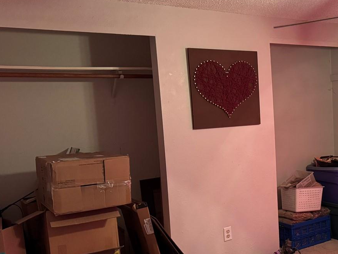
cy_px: 148
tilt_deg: -7.6
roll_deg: +4.3
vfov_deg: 32.8
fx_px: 430
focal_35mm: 44
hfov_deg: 40.1
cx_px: 296
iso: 640
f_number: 1.78
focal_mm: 6.76
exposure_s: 1/60
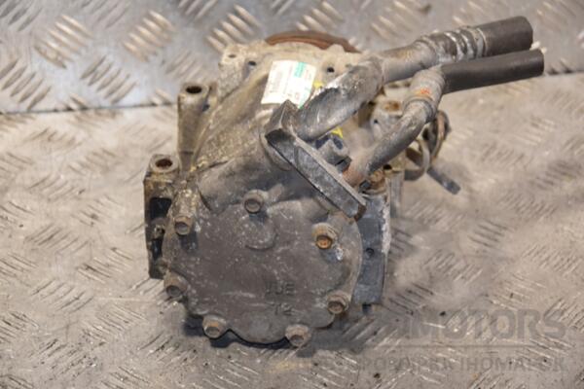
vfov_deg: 13.0
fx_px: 1703
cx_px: 292
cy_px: 194
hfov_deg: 19.5
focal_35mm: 105
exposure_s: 1/160
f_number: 5.3
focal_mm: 70
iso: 800
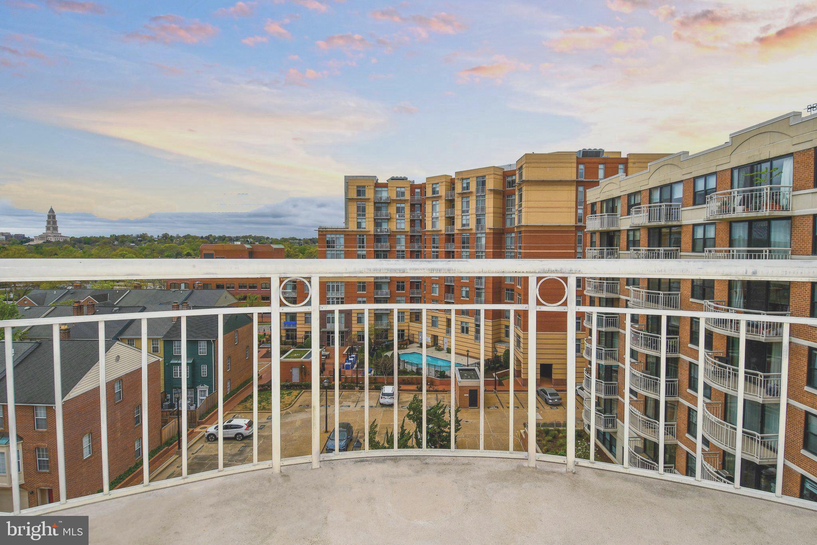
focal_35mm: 18
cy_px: 272
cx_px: 408
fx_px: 408
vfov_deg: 67.4
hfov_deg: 90.0
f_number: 7.1
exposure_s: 1/200
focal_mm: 12
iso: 100
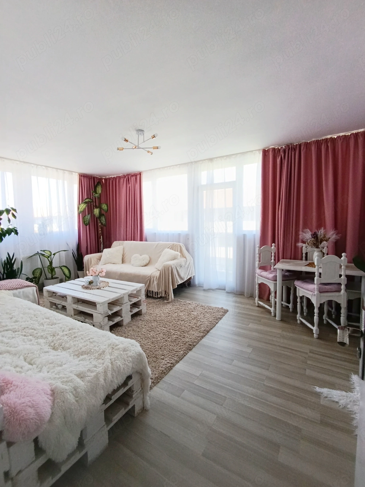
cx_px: 182
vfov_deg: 94.5
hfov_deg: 78.1
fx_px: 225
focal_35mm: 16
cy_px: 244
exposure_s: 1/100
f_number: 2.2
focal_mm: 1.65
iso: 125
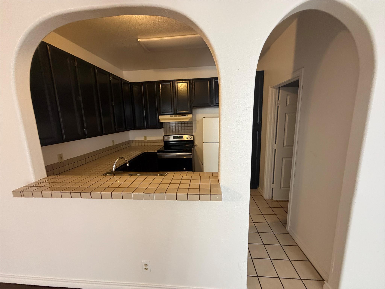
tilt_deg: -10.6
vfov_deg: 85.7
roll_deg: +2.2
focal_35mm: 14
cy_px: 144
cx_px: 192
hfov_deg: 102.1
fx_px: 156
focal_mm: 2.22
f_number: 2.2
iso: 320
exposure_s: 1/60
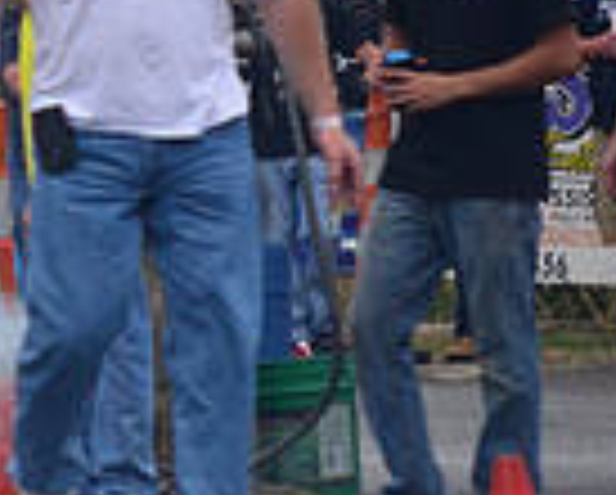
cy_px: 364
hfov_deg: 1.6
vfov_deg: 1.3
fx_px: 21671
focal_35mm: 1187
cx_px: -643
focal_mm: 200
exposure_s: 1/2500
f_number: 6.3
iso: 1000
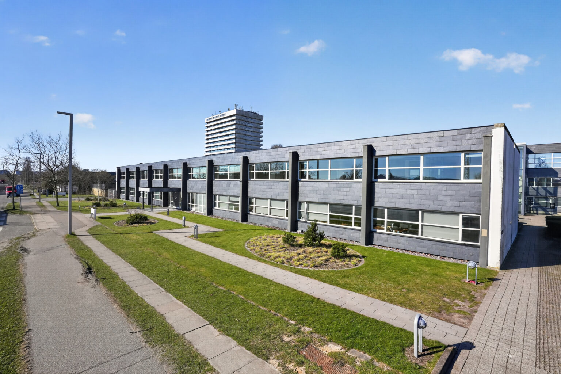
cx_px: 280
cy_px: 187
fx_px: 265
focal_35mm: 17
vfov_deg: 70.4
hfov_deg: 93.3
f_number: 8
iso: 400
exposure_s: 1/800
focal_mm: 17
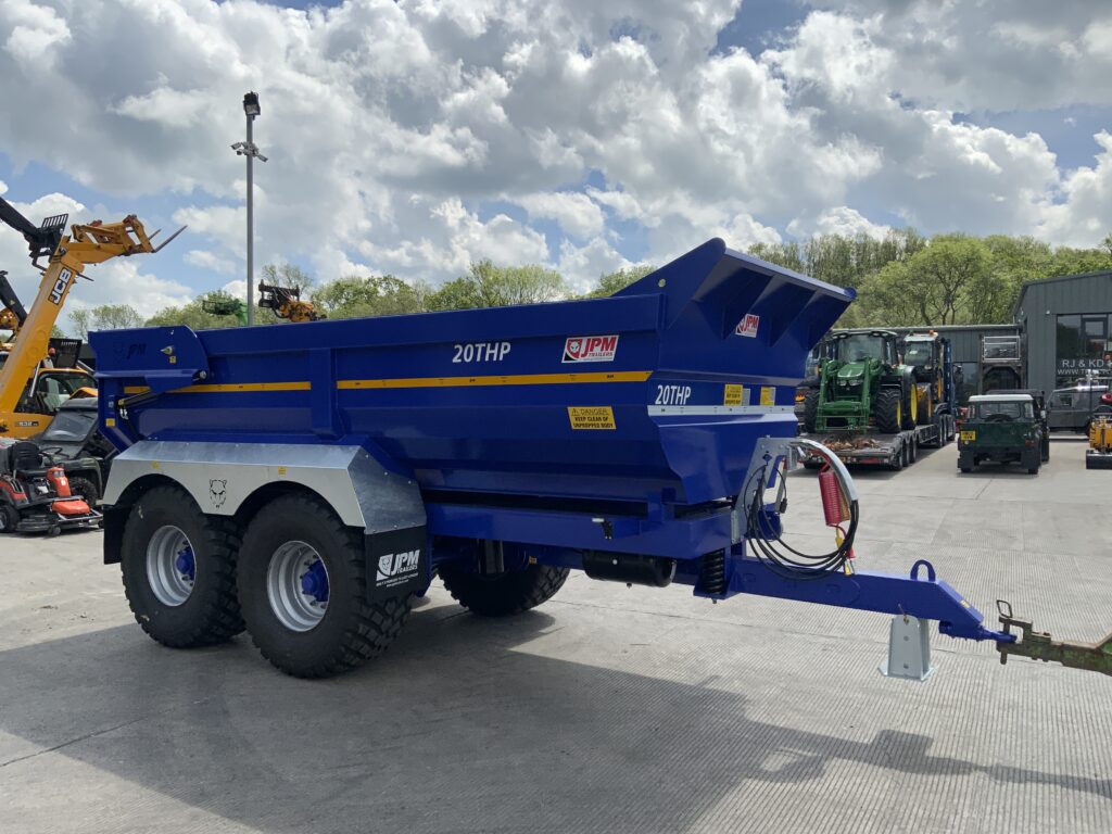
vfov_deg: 48.2
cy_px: 417
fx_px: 932
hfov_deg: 61.7
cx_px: 556
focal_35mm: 29
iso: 20
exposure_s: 1/3322
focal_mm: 3
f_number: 1.8
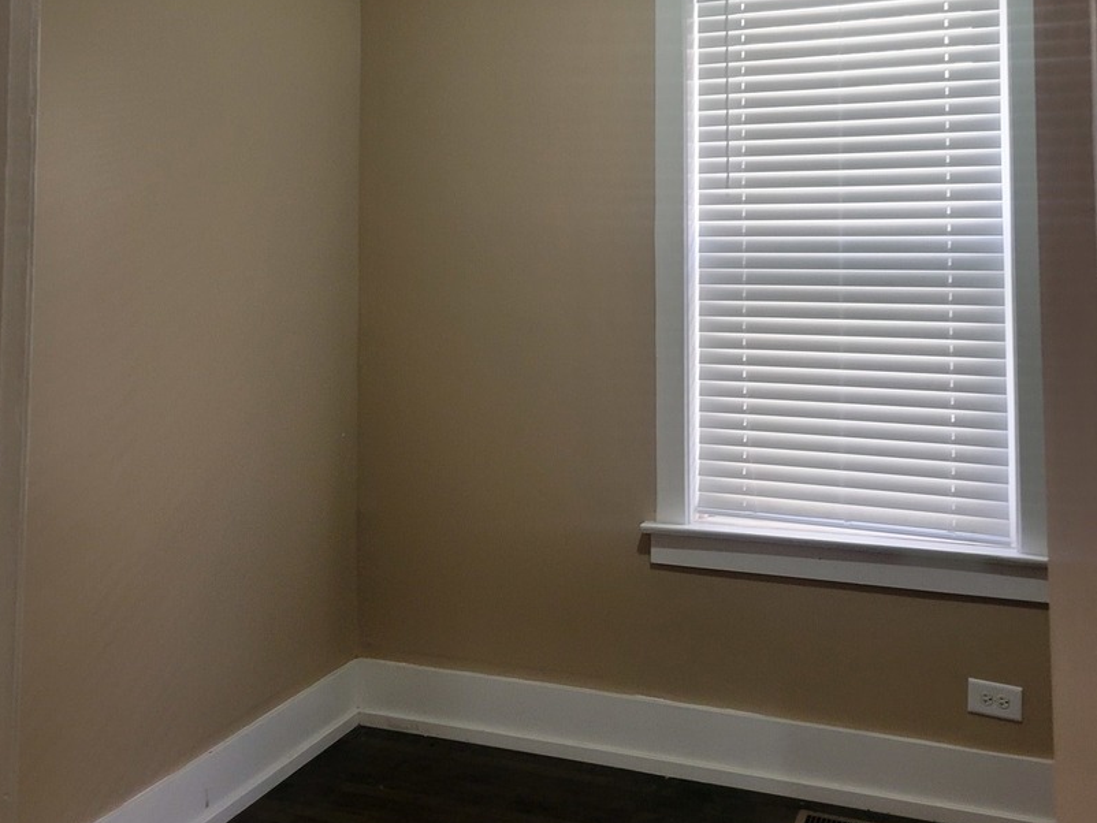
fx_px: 1110
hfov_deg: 52.6
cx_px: 544
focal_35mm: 35
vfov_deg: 39.8
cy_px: 220
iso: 250
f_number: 1.8
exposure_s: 1/60
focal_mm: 5.4
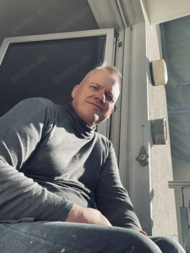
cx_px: 95
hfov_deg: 46.8
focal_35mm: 30
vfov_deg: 60.0
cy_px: 126
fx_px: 220
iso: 25
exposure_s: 1/761
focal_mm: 2.71
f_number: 2.2
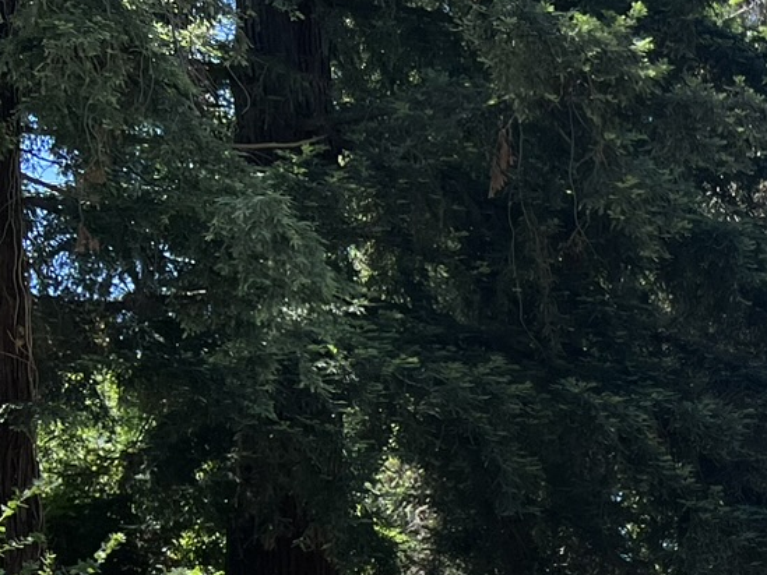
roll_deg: +1.1
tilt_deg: -1.1
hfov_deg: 18.4
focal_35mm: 97
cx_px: 1073
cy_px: 749
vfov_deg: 14.6
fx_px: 2150
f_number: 1.5
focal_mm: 5.7
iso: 50
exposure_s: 1/1621
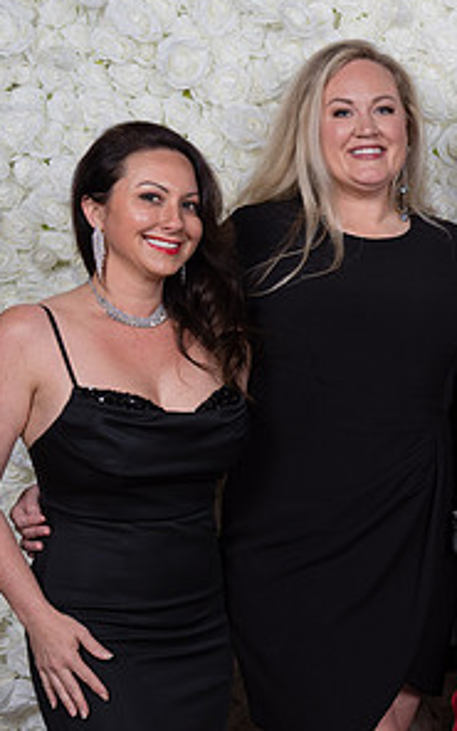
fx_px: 1475
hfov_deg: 16.5
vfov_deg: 27.8
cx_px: 627
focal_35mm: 74
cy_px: 443
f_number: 5.6
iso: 500
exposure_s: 1/200
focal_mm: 37
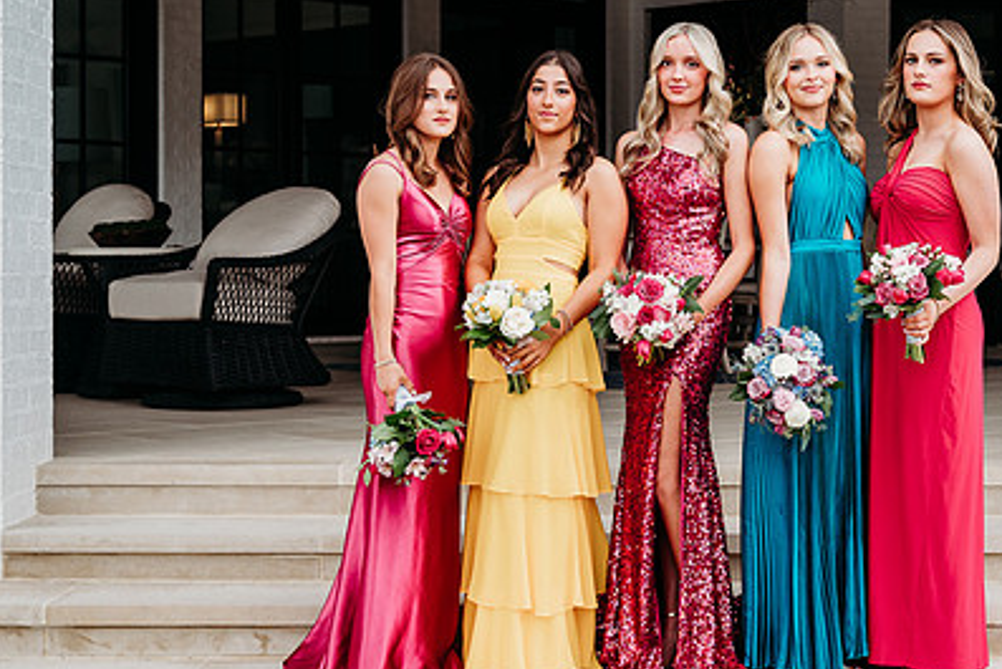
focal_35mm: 73
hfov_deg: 27.5
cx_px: 681
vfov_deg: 18.7
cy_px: 297
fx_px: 2032
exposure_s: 1/320
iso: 250
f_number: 4
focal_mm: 50
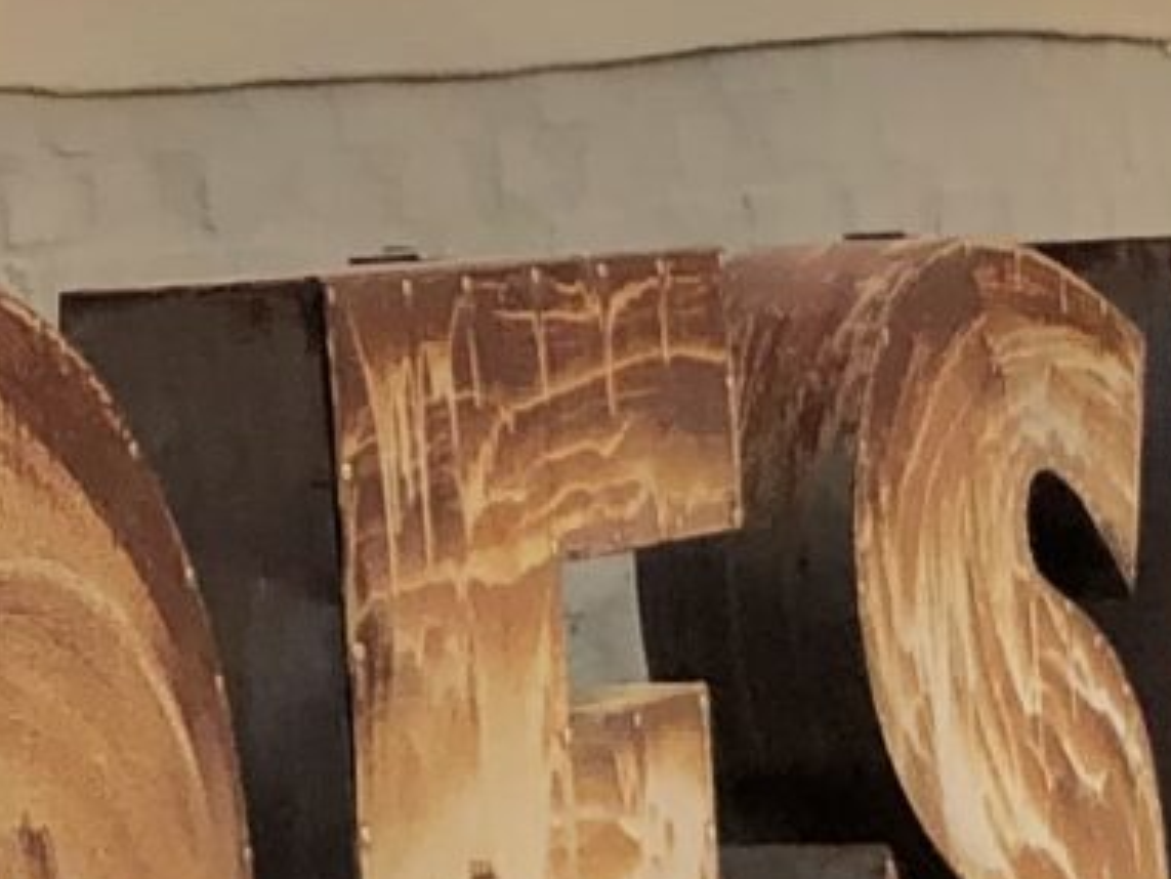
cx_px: -261
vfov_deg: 7.9
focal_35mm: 188
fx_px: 6362
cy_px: 135
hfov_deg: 10.3
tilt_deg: +0.3
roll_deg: +1.1
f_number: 1.8
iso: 20
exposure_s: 1/516
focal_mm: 4
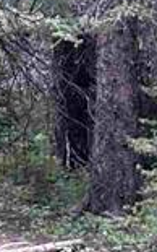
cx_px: 702
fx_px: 2305
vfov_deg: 6.2
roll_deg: +0.7
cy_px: 130
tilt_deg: +1.3
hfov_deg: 3.6
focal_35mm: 337
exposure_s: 1/191
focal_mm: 6.86
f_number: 1.78
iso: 64
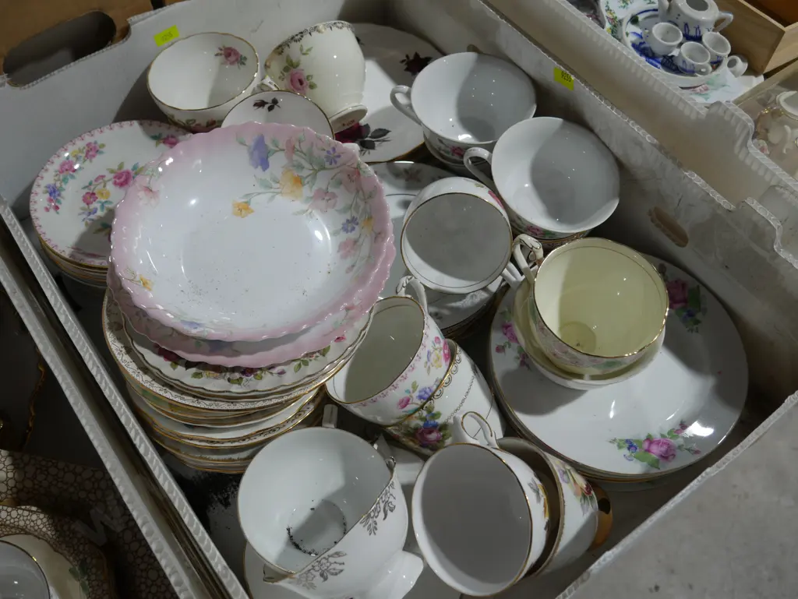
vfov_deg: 39.7
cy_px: 300
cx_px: 399
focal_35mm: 36
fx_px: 830
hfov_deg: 51.3
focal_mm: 18
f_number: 4
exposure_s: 1/100
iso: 200
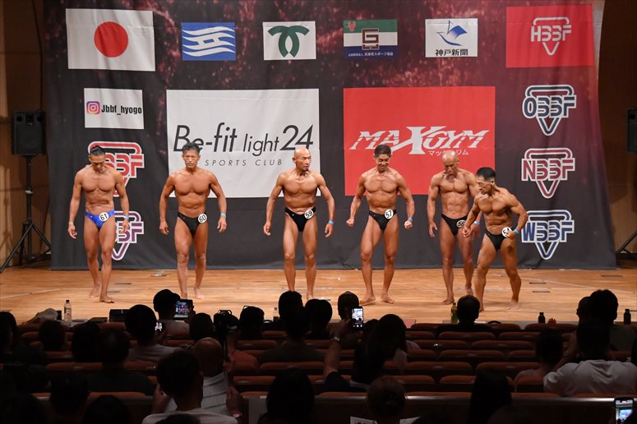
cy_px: 212
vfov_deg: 12.7
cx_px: 318
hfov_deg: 18.9
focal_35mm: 108
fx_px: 1910
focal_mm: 72
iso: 8000
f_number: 5.6
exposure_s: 1/400
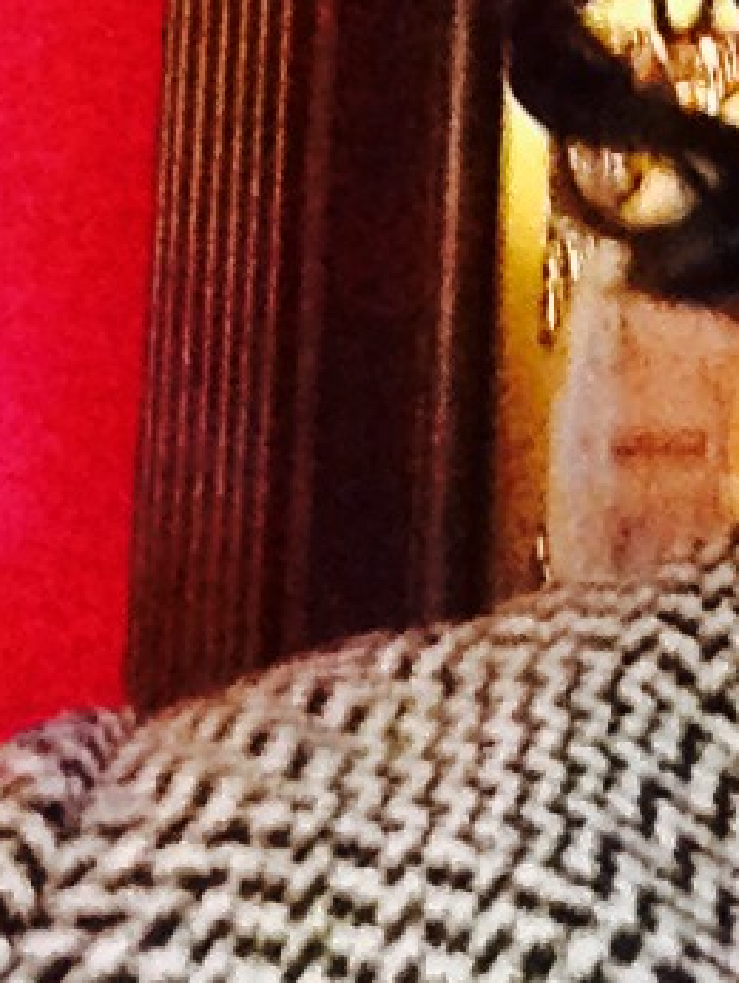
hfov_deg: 11.3
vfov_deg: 15.6
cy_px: -190
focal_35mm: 122
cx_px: 1344
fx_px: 3468
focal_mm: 2.15
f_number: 2.4
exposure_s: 1/15
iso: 1600
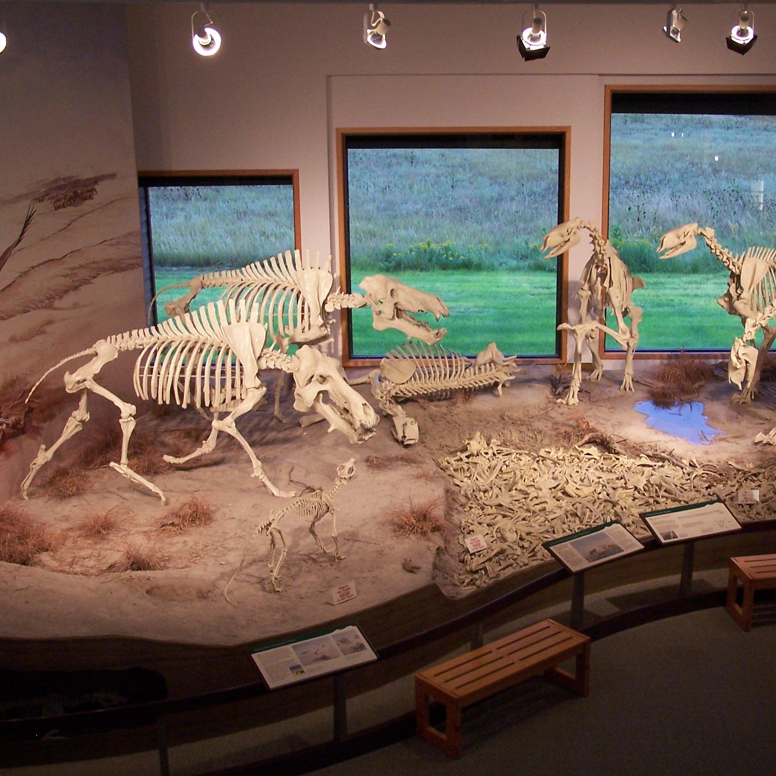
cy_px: 389
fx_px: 1293
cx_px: 471
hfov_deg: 33.3
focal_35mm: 51
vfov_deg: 33.4
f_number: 2.8
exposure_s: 1/15
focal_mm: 7.1
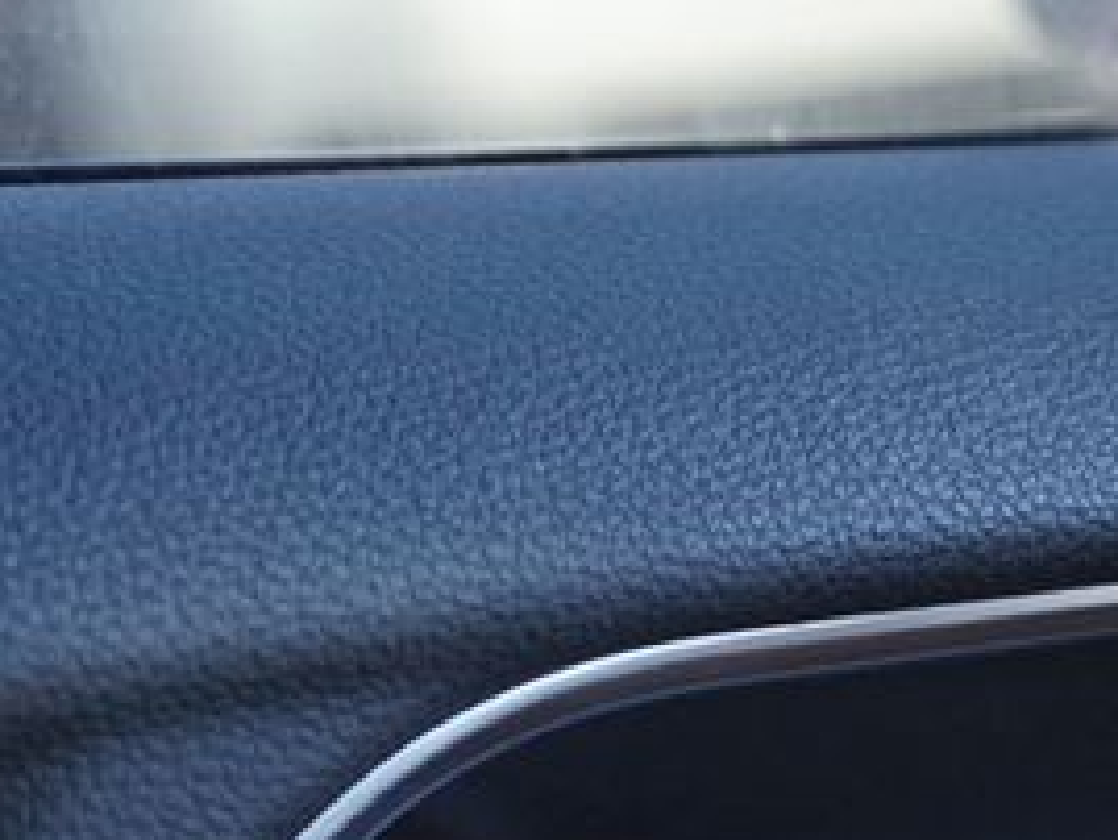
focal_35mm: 103
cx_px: 1052
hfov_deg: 18.7
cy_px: 852
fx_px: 3328
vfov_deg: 14.1
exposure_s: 1/60
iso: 320
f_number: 5
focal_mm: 30
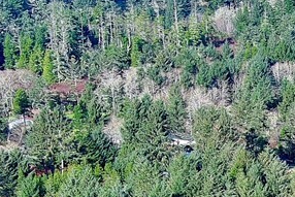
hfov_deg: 11.3
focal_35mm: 172
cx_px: 485
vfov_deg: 7.6
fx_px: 1410
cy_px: 416
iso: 100
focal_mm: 10.57
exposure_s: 1/800
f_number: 2.8
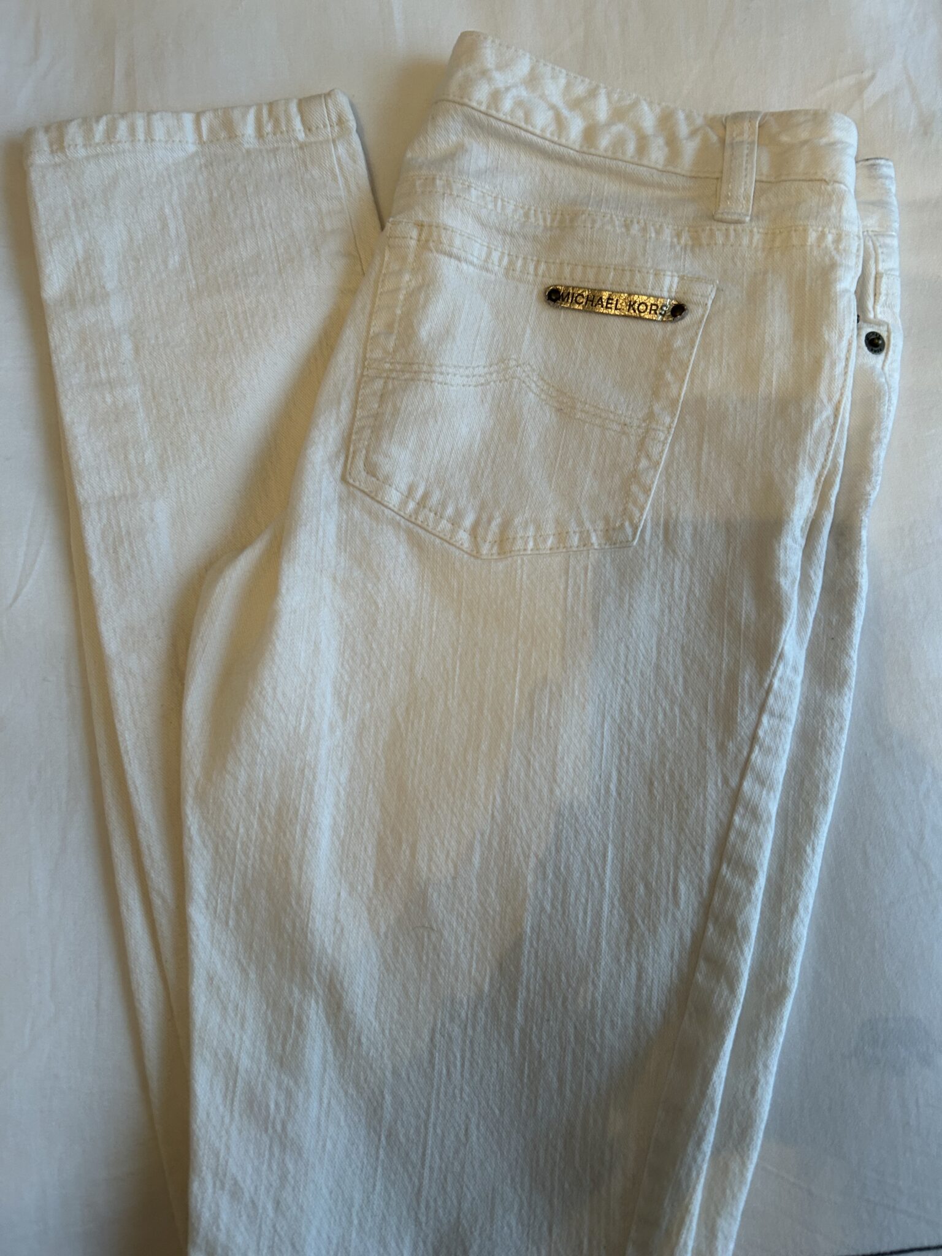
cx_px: 471
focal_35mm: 26
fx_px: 943
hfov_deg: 53.1
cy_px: 628
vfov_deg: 67.3
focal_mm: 5.7
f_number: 1.5
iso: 160
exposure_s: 1/60
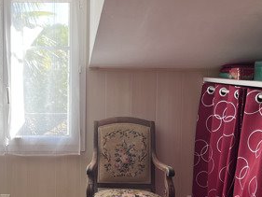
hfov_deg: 25.9
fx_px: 560
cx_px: 55
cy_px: 115
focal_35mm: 74
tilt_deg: -3.7
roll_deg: +1.1
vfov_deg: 19.9
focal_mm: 5.1
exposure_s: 1/122
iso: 32
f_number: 1.6
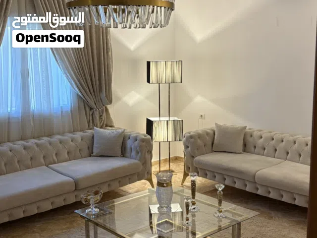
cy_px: 119
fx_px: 238
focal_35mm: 26
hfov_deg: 67.3
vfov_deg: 53.1
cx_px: 158
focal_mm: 5.96
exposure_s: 1/50
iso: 125
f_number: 1.6
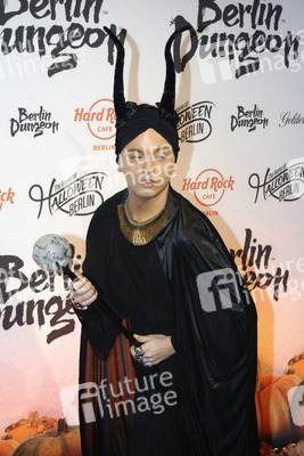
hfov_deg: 16.6
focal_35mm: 82
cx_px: 152
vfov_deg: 24.6
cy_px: 228
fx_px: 1044
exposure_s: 1/400
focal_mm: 55
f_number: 5.6
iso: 1000
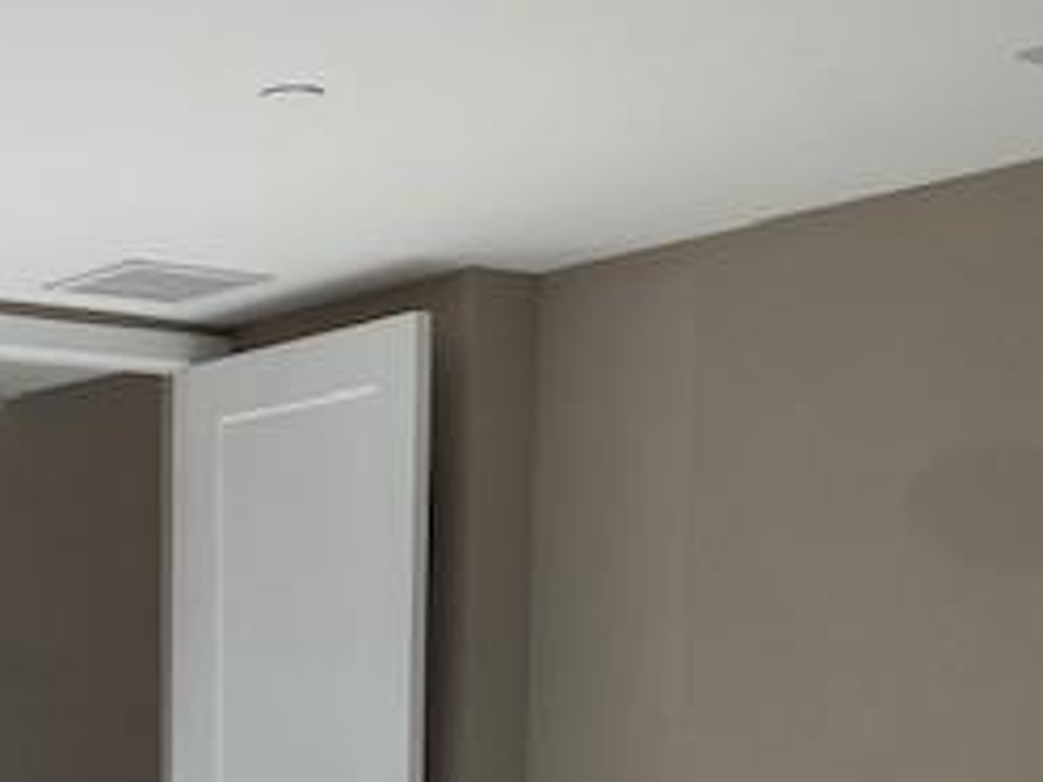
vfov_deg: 20.7
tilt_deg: -7.9
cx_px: 122
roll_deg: +0.2
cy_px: 908
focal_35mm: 67
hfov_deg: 28.0
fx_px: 2019
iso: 32
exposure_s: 1/633
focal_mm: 4.25
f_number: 1.8
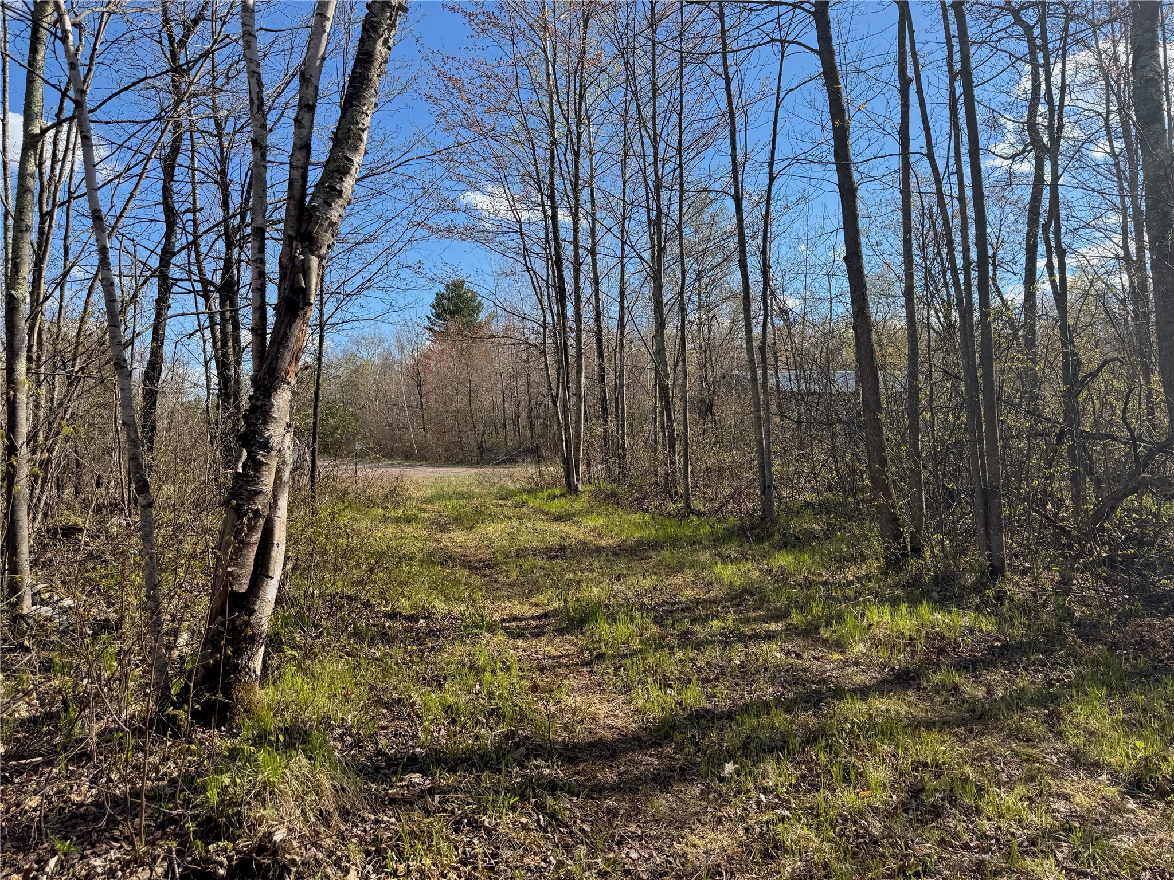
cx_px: 587
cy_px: 440
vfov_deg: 56.8
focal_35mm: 24
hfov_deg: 71.6
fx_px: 814
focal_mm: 6.76
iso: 80
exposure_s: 1/2833
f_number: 1.78
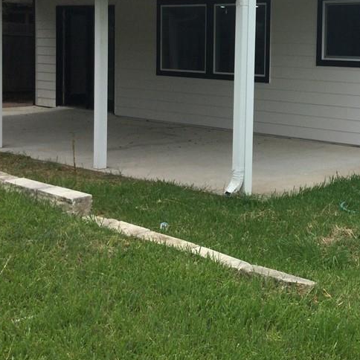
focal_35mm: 58
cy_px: 91
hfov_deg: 28.8
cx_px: 300
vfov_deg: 29.1
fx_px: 682
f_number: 2.4
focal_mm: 3.3
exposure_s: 1/1253
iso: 25
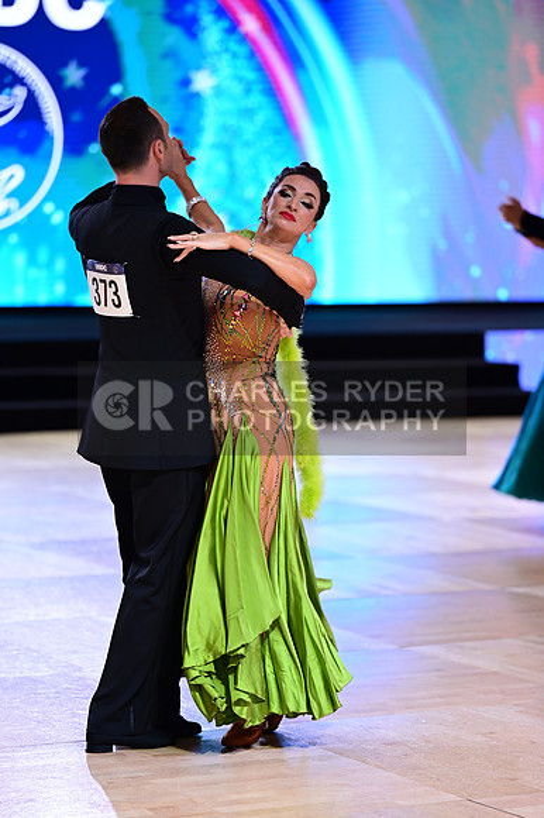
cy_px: 409
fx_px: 2723
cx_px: 272
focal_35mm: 120
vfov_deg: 17.1
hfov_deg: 11.4
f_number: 2.8
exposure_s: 1/640
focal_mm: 120
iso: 2000
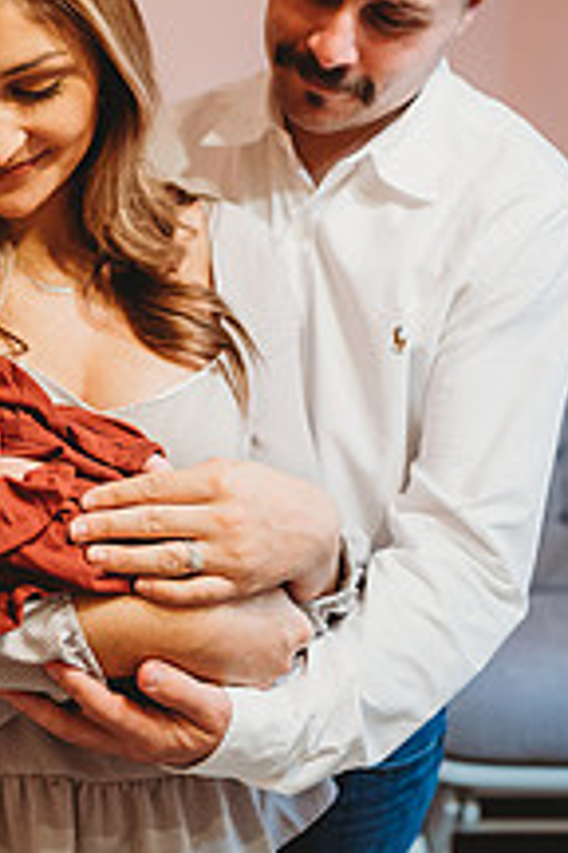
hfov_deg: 26.6
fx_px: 1183
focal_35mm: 50
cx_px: 138
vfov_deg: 39.5
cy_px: 371
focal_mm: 24
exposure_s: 1/160
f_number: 1.8
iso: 1250
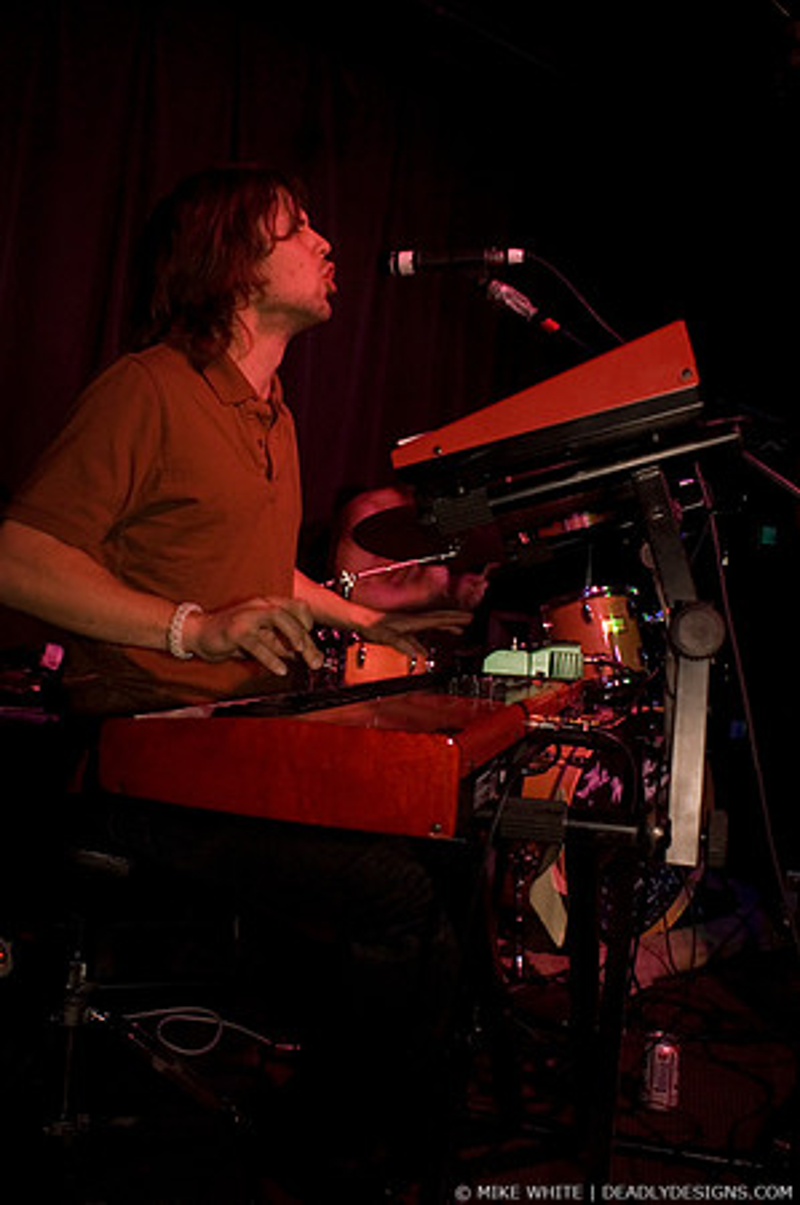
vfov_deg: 62.0
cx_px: 400
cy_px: 602
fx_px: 1002
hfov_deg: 43.5
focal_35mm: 30
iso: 800
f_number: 2.8
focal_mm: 20
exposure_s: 1/25
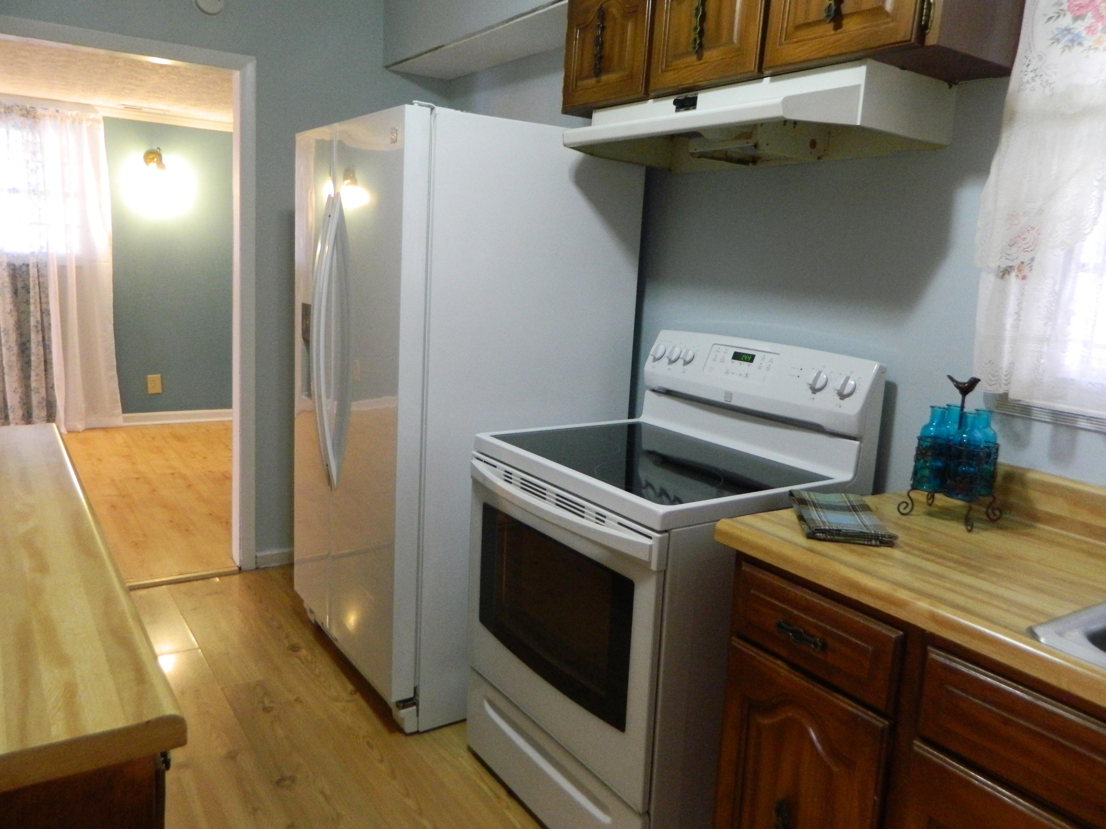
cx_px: 549
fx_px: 831
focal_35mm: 26
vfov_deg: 53.0
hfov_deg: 67.3
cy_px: 399
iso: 400
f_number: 3.1
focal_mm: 4.5
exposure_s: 1/15
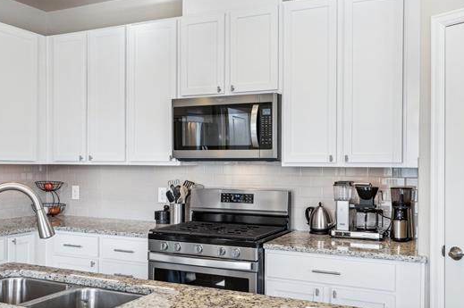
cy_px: 156
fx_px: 476
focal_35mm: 37
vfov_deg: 35.9
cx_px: 217
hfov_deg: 51.9
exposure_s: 1/30
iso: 320
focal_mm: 20
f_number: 8
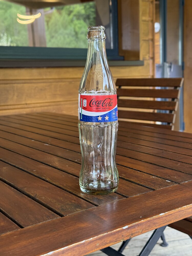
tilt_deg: -9.5
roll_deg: +3.5
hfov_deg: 30.3
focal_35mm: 48
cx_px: 96
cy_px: 128
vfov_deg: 39.7
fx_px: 355
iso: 200
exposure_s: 1/166
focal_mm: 6.76
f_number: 1.78
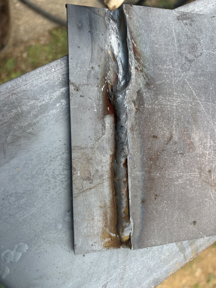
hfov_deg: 53.1
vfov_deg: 67.3
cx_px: 108
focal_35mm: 26
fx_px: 216
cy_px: 144
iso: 80
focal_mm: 5.96
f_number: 1.6
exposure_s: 1/75
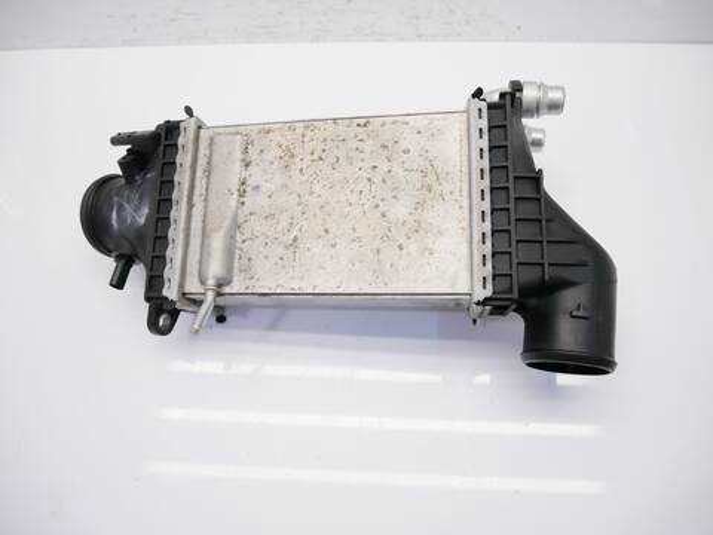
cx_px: 356
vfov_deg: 56.8
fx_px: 494
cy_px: 268
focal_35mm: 24
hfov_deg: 71.6
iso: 200
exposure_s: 1/125
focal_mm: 12
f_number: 3.5
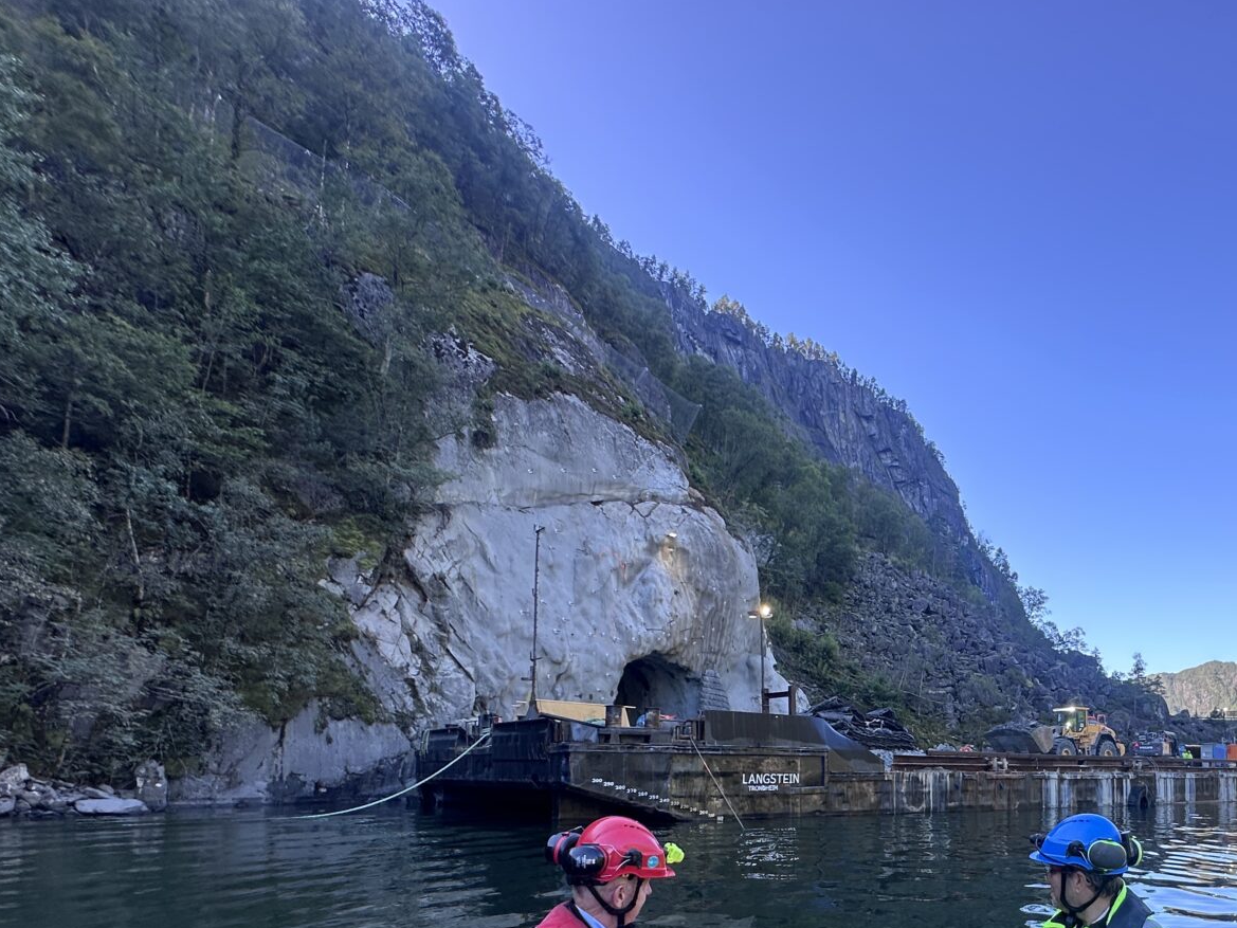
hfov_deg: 69.1
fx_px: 822
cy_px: 722
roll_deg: -0.6
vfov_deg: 55.4
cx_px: 926
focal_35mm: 23
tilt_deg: +2.1
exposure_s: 1/226
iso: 40
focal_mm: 2.22
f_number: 2.2
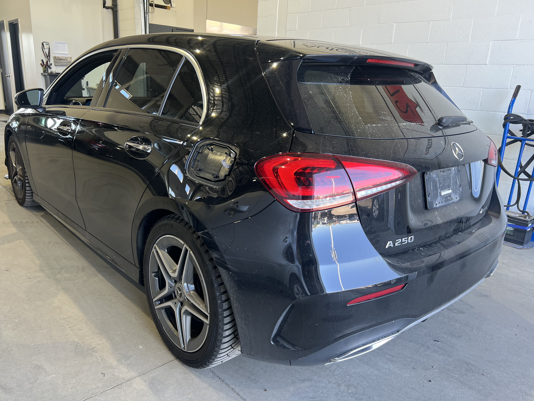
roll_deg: -2.3
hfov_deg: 65.3
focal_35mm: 27
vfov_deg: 51.3
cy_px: 207
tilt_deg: -16.5
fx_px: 416
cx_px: 261
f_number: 1.5
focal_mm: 5.7
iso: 100
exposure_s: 1/120
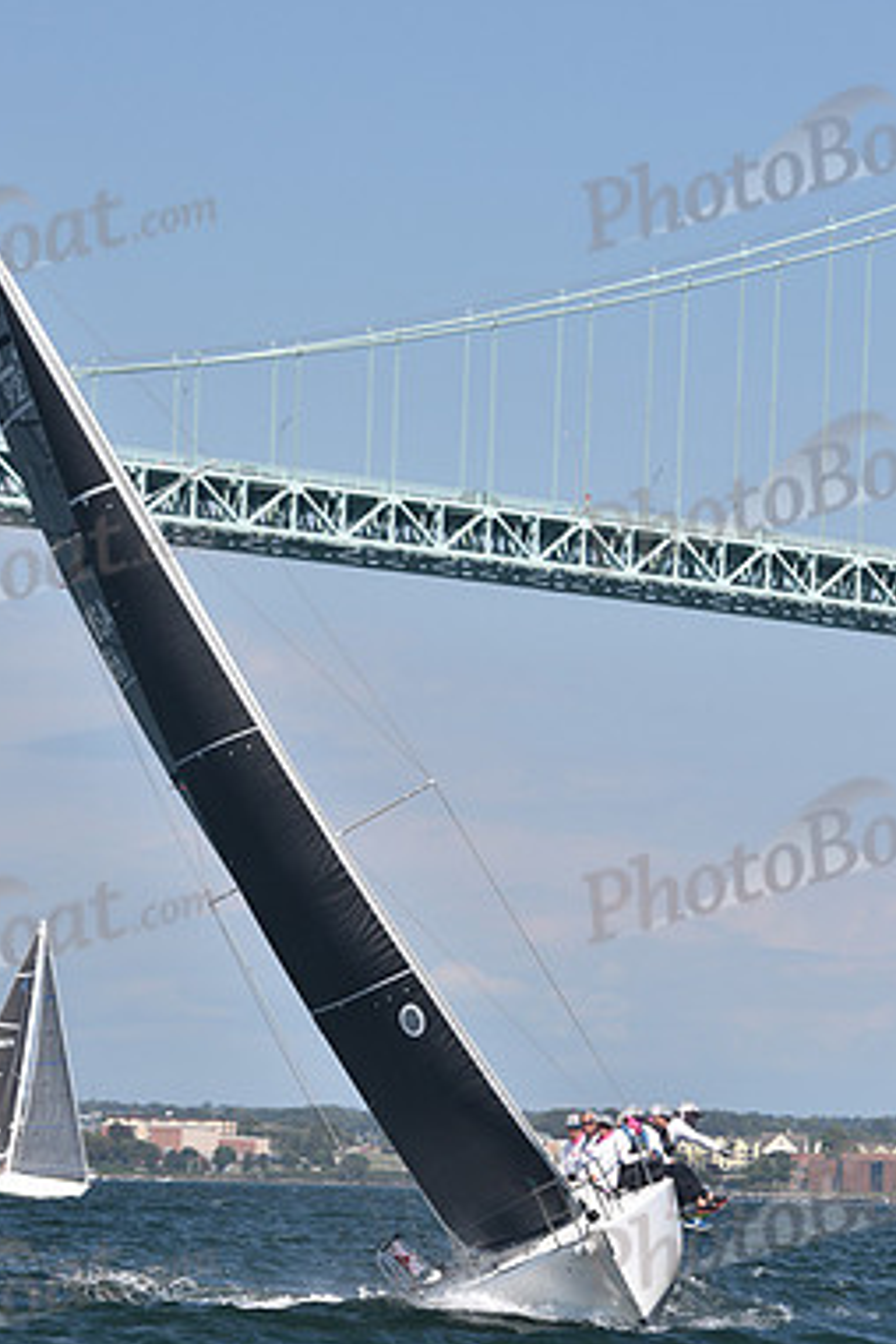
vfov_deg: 9.7
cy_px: 720
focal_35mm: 213
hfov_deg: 6.4
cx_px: 400
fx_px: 7951
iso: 250
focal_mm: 140
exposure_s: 1/1000
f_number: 5
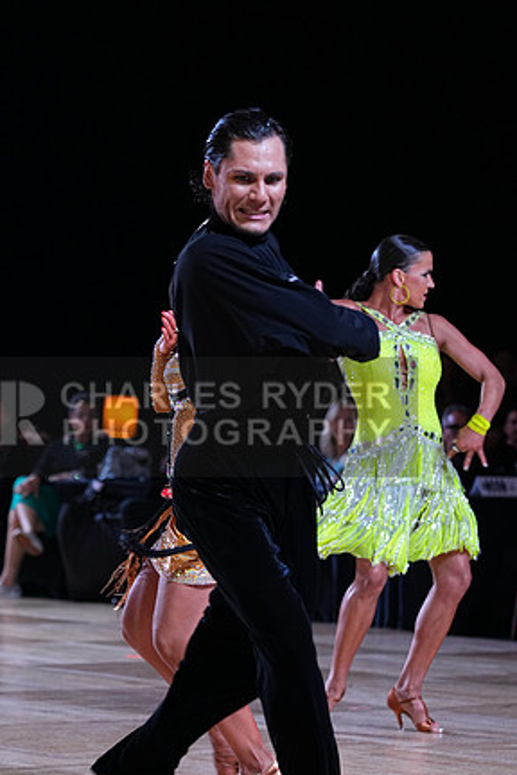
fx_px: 3209
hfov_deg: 9.2
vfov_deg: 13.8
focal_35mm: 149
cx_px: 171
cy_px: 418
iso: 1000
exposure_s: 1/400
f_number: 4
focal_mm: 111
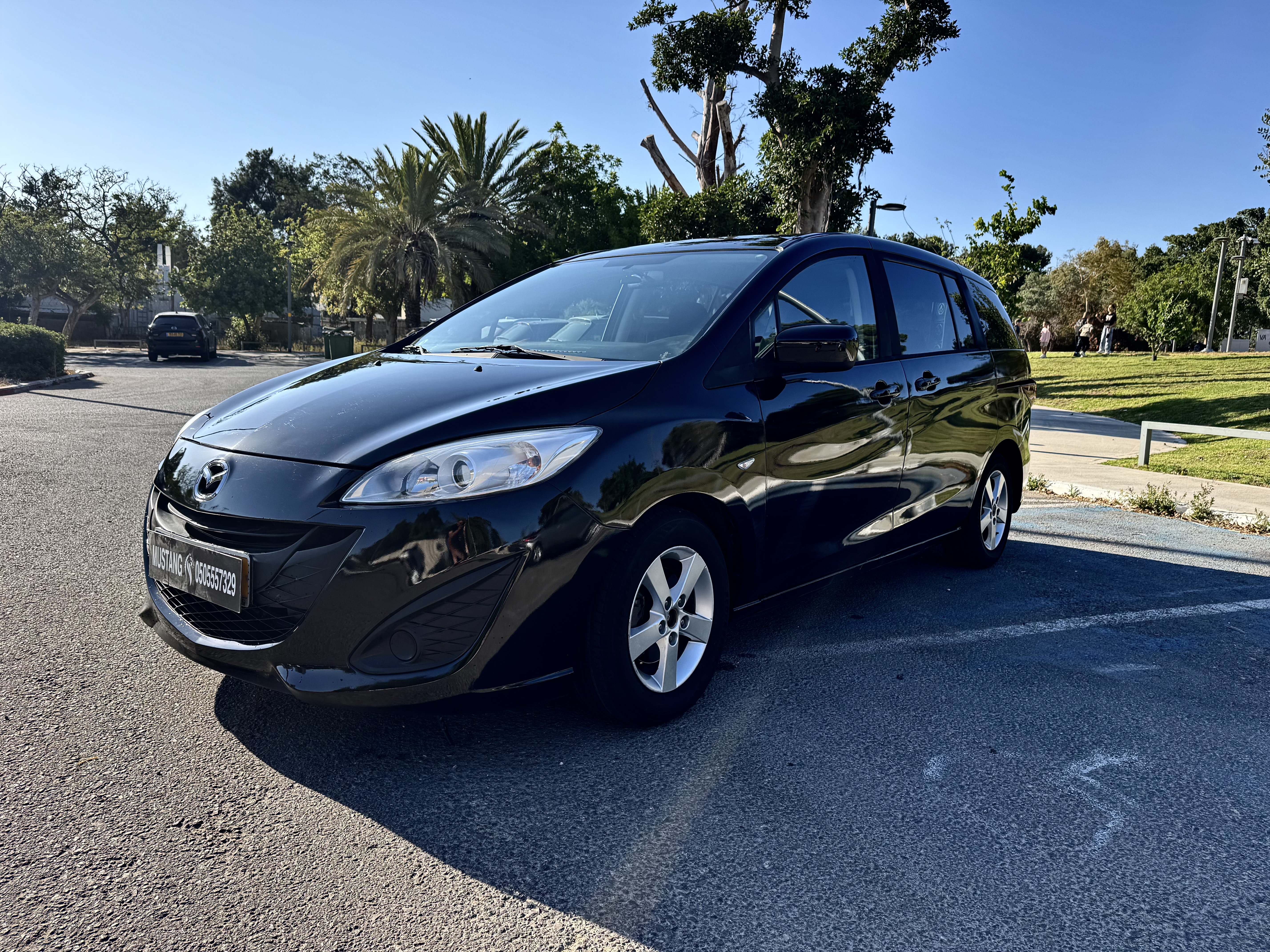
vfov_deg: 56.8
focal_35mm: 24
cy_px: 476
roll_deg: -3.0
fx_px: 881
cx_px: 635
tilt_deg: -8.6
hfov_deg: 71.6
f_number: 1.78
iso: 80
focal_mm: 6.76
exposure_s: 1/2174
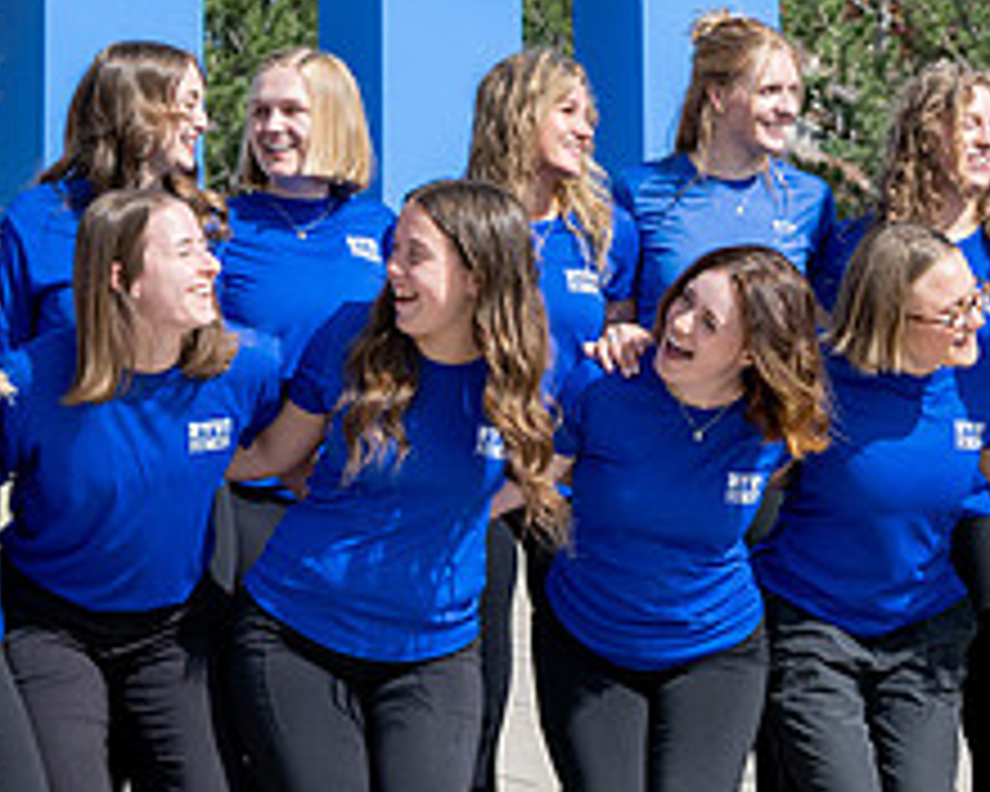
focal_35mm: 105
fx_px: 3077
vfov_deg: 14.4
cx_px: 854
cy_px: -63
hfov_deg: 18.0
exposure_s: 1/2500
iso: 250
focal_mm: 26
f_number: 4
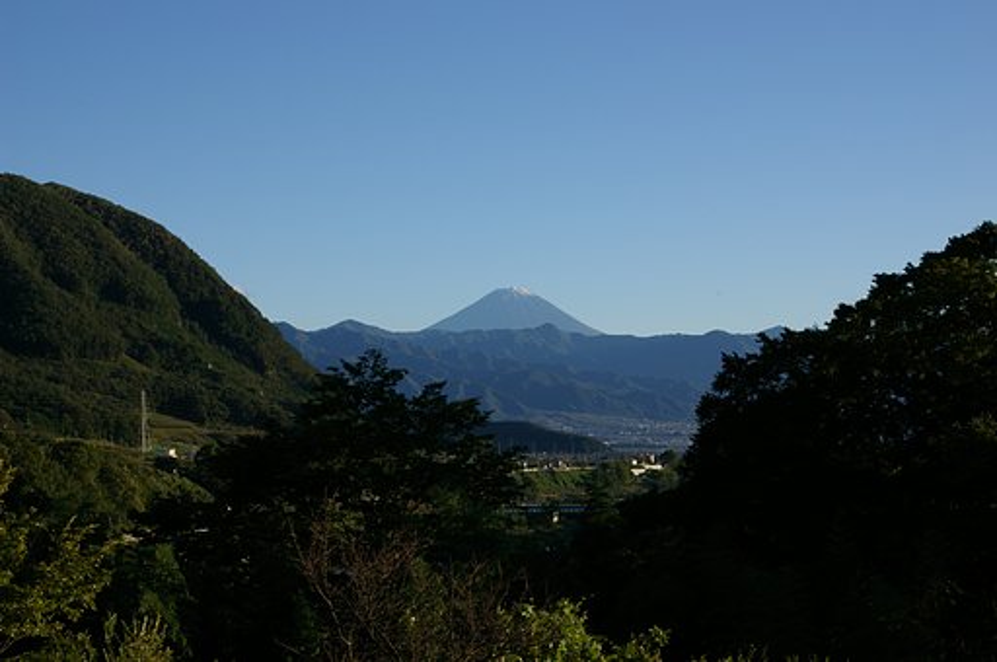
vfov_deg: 22.6
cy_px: 331
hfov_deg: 33.4
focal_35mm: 60
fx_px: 1660
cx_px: 498
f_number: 6.7
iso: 200
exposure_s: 1/350
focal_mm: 40
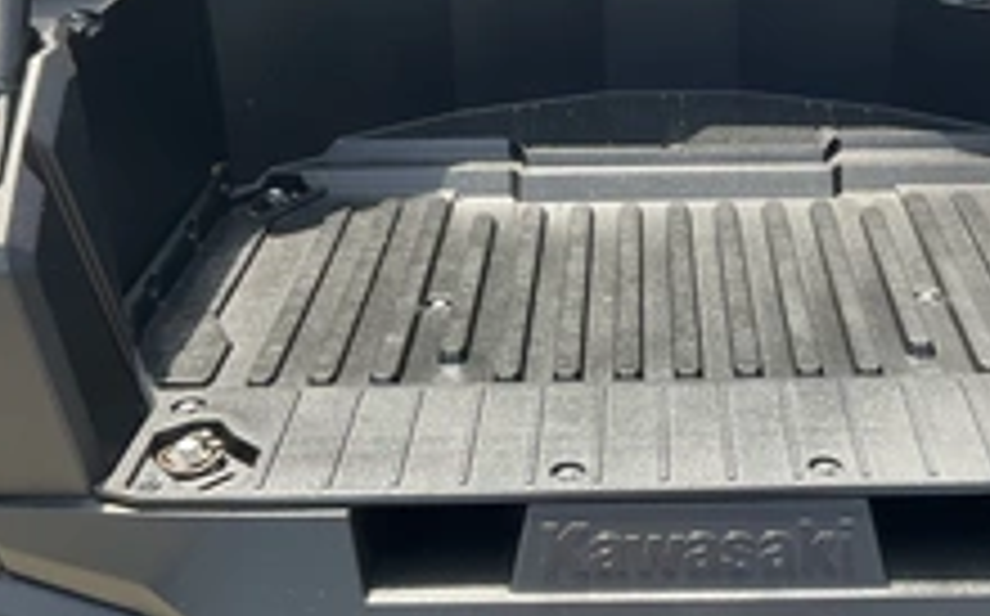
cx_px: 657
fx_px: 1509
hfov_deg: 36.0
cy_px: 252
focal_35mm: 56
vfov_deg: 23.1
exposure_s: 1/250
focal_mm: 3
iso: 25
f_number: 1.8
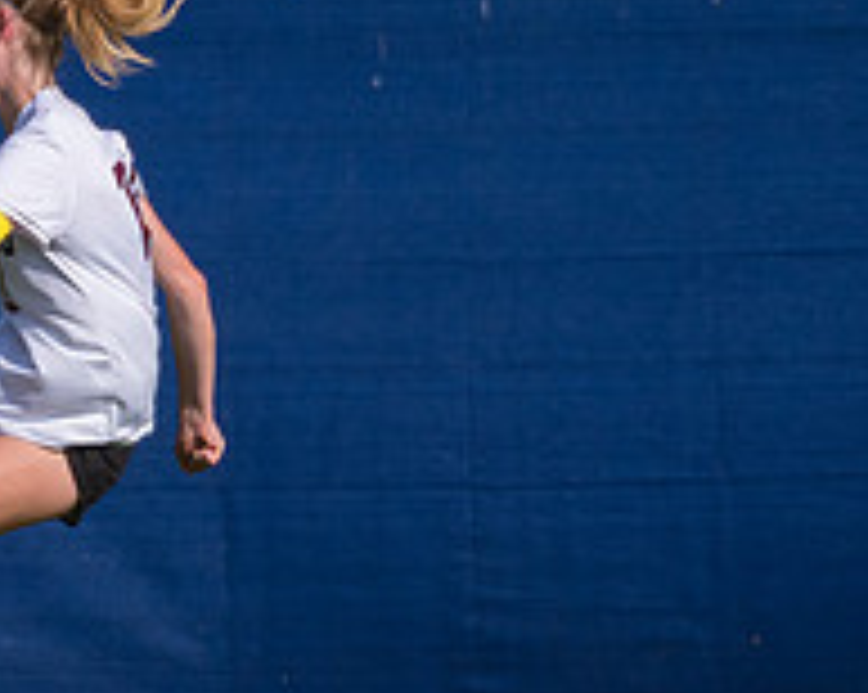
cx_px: -153
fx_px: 47785
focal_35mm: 1862
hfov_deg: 1.0
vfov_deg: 0.8
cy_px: 302
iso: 400
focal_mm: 440
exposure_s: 1/2000
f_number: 5.6
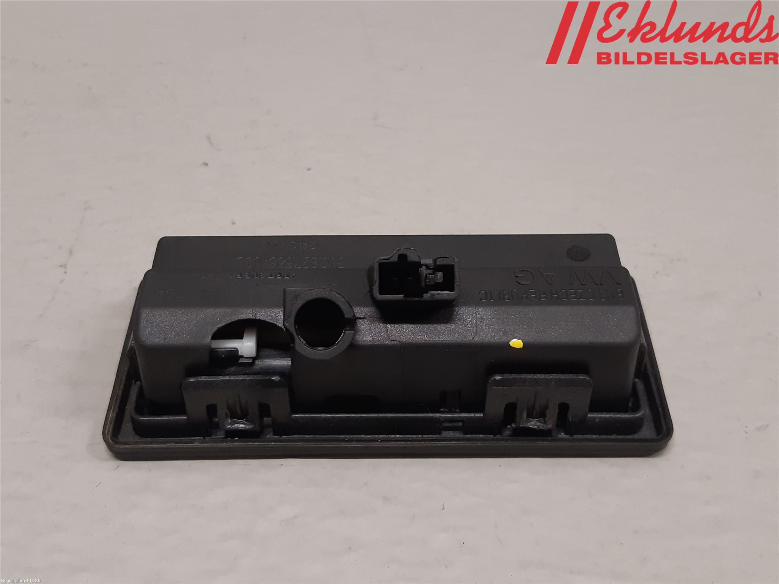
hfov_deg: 67.3
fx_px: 585
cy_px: 292
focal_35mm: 26
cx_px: 390
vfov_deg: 53.1
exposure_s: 1/50
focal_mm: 3.93
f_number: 1.7
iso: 125
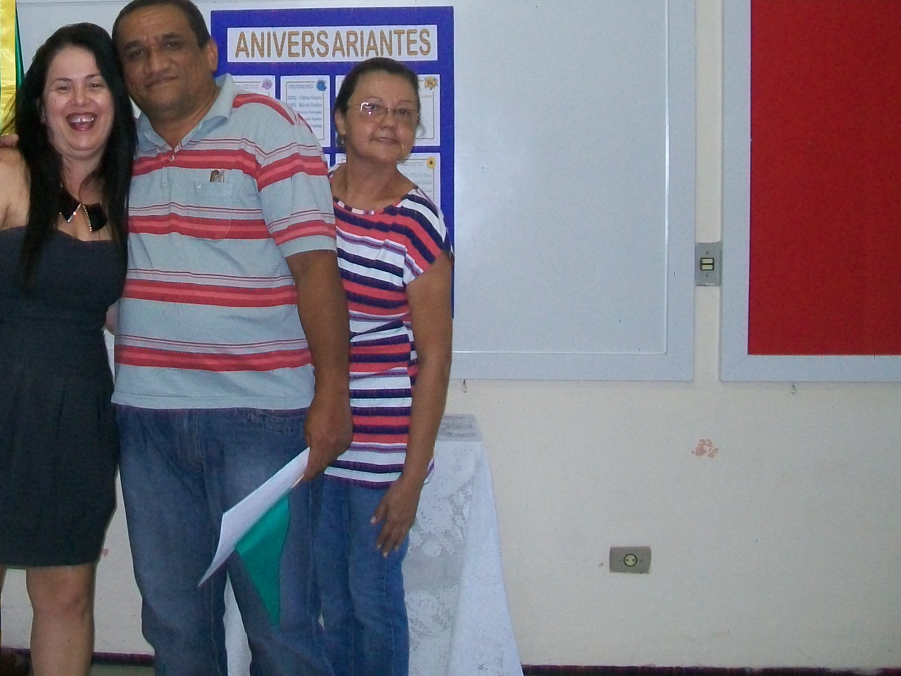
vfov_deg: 26.4
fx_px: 1432
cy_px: 237
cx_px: 195
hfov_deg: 34.0
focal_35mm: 55
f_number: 2.7
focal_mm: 6.1
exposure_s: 1/60
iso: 160
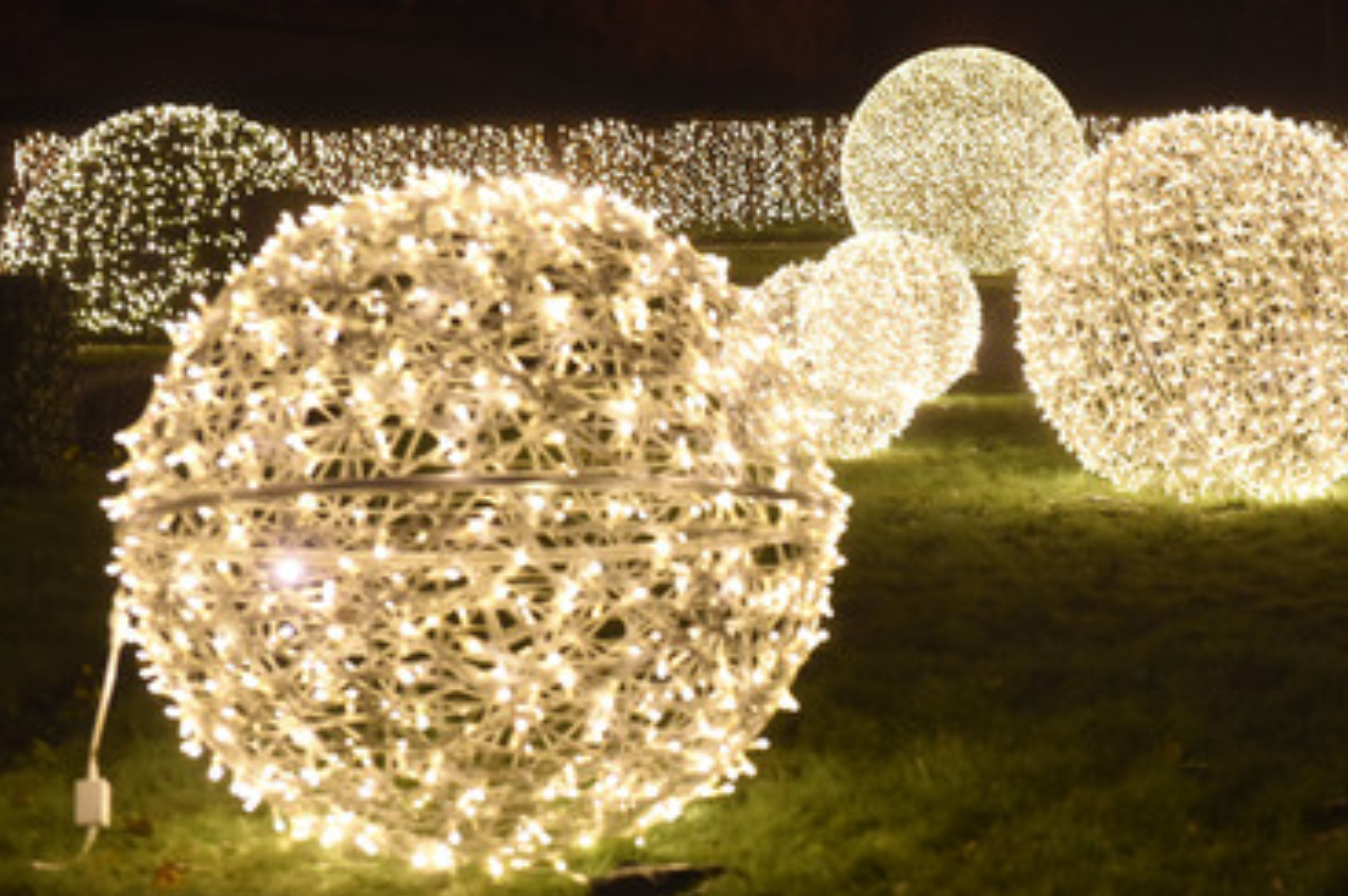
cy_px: 393
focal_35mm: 86
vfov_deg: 15.9
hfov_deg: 23.6
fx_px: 3217
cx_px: 803
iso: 3200
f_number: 5.6
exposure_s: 1/25
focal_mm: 70
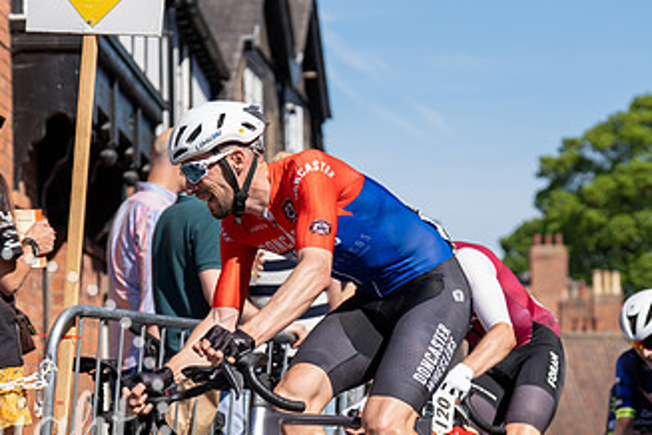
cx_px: 293
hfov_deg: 16.5
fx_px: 2246
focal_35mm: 124
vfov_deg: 11.0
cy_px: 332
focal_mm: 70
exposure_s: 1/1000
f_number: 3.5
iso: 100
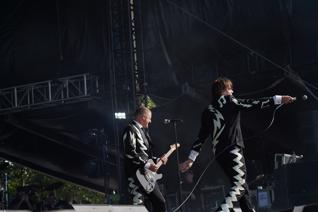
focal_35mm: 105
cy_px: 106
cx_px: 159
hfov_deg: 19.5
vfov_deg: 13.0
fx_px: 927
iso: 100
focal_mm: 105
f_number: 6.3
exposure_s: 1/320
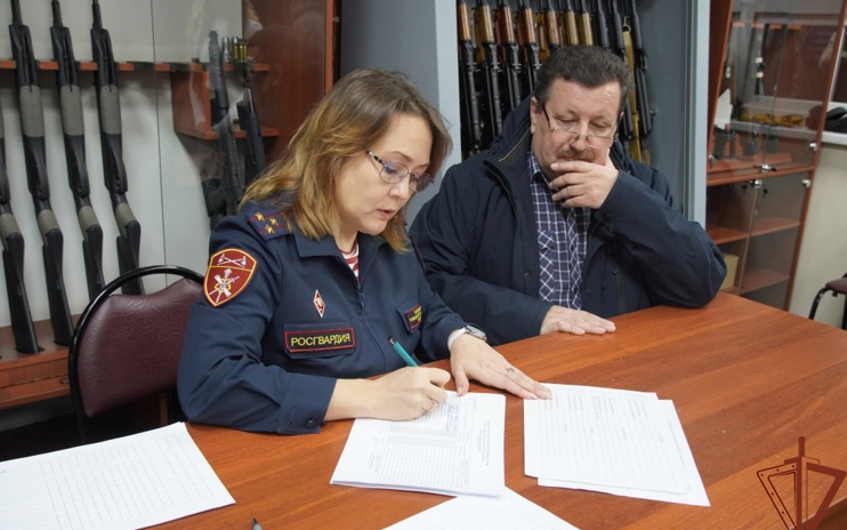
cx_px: 425
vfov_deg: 35.8
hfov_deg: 54.6
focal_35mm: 36
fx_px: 820
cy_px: 284
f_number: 4
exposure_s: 1/160
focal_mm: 23
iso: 2000
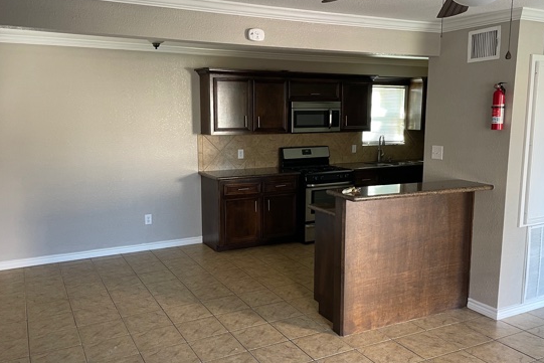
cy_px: 178
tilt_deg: -8.1
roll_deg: +0.0
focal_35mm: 32
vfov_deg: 41.1
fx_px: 484
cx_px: 267
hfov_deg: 58.7
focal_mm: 4.2
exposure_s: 1/81
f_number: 1.6
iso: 125
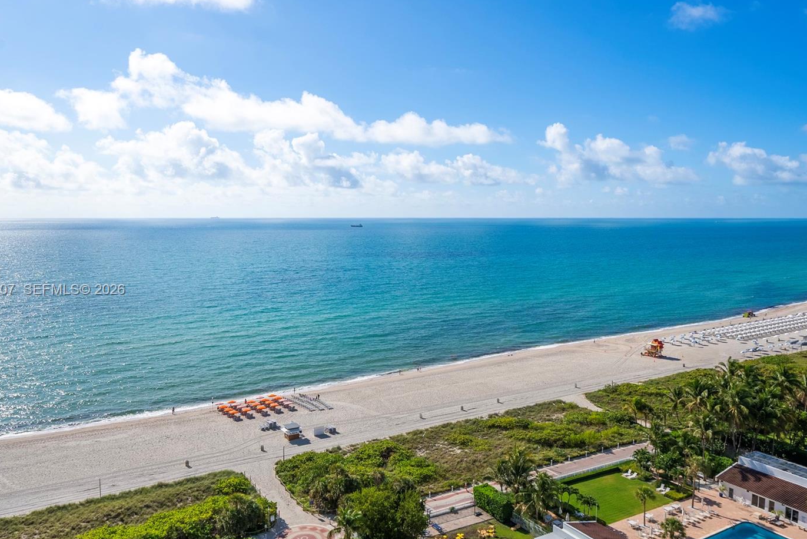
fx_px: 628
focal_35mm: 28
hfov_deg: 65.4
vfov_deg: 46.4
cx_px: 413
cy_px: 290
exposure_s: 1/1250
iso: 200
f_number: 8
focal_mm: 24
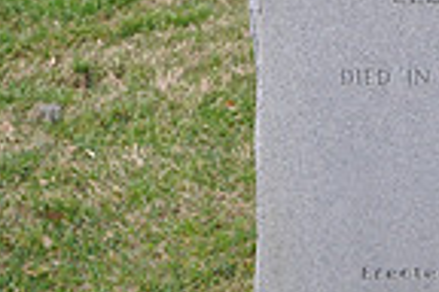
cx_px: 591
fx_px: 2061
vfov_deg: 8.0
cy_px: -144
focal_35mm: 169
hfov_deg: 11.8
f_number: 5
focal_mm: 28
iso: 400
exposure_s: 1/100
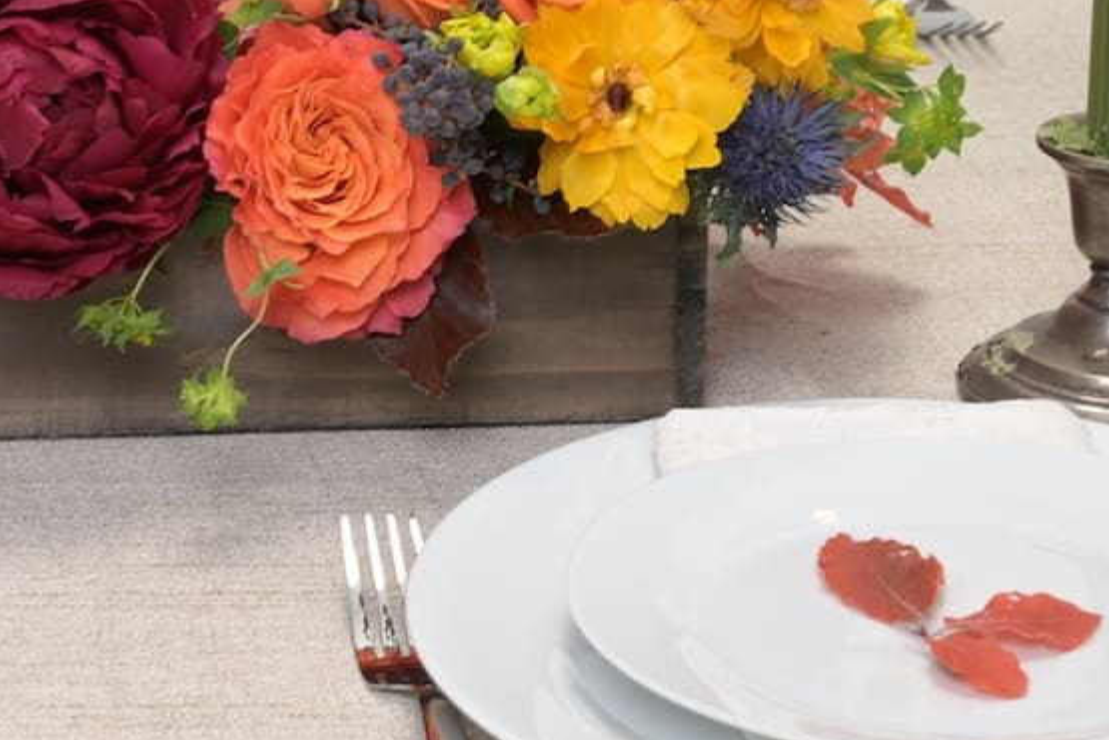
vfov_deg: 11.1
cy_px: -138
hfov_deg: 16.5
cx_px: -38
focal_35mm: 121
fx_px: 3727
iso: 100
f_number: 10
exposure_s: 1/3
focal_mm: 42
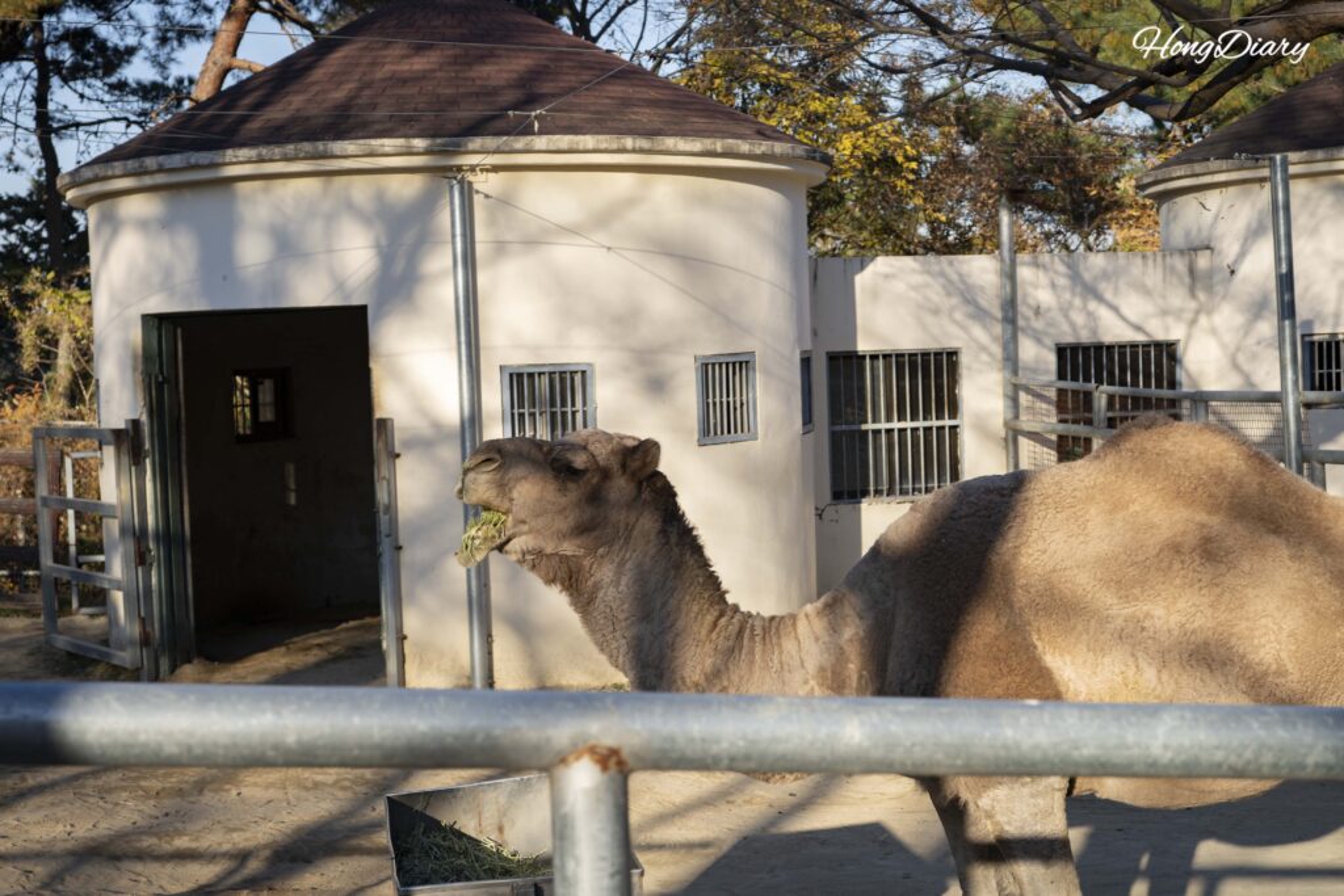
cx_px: 672
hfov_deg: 33.4
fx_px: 2240
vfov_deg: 22.6
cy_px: 448
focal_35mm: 60
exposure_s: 1/200
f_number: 6.3
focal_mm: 60
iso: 100
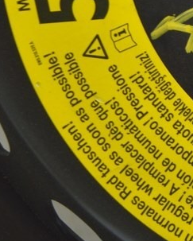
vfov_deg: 7.8
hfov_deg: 6.2
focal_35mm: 247
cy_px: 103
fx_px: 1761
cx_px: 315
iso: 400
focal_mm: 52
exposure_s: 1/20
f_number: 5.6
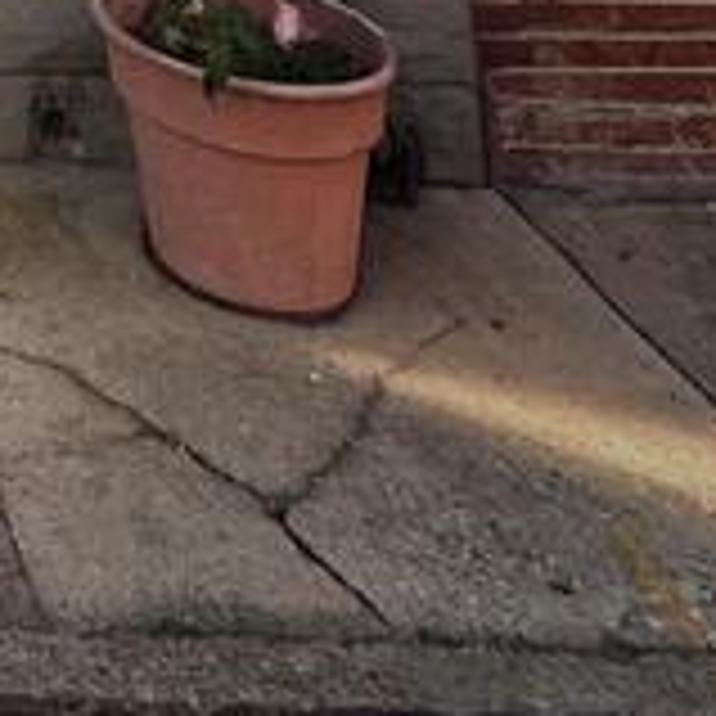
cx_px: -639
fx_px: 1966
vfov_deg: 13.1
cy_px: -1162
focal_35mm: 84
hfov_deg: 16.6
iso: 40
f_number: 2.2
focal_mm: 2.22
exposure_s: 1/290
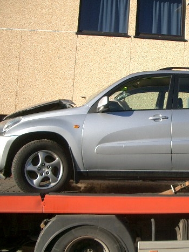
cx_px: 158
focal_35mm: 48
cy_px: 128
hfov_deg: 29.4
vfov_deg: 39.7
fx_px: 350
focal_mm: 5.8
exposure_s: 1/800
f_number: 2.6
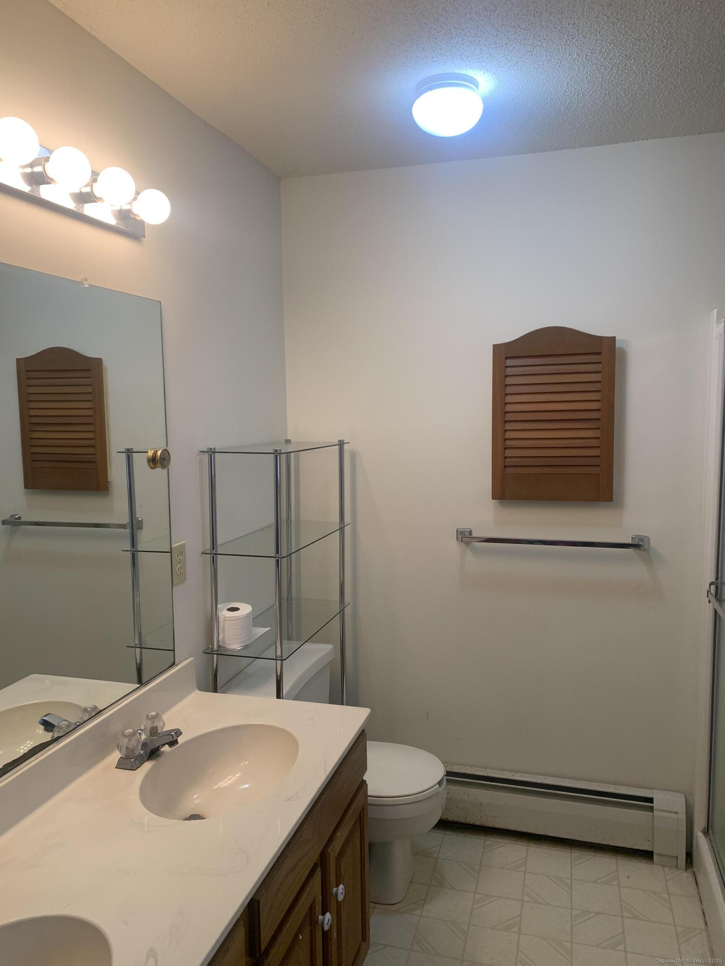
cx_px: 362
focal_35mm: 26
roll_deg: +0.2
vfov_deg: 67.3
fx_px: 726
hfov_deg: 53.1
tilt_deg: -5.0
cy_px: 483
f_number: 1.8
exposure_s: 1/60
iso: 64
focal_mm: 4.25
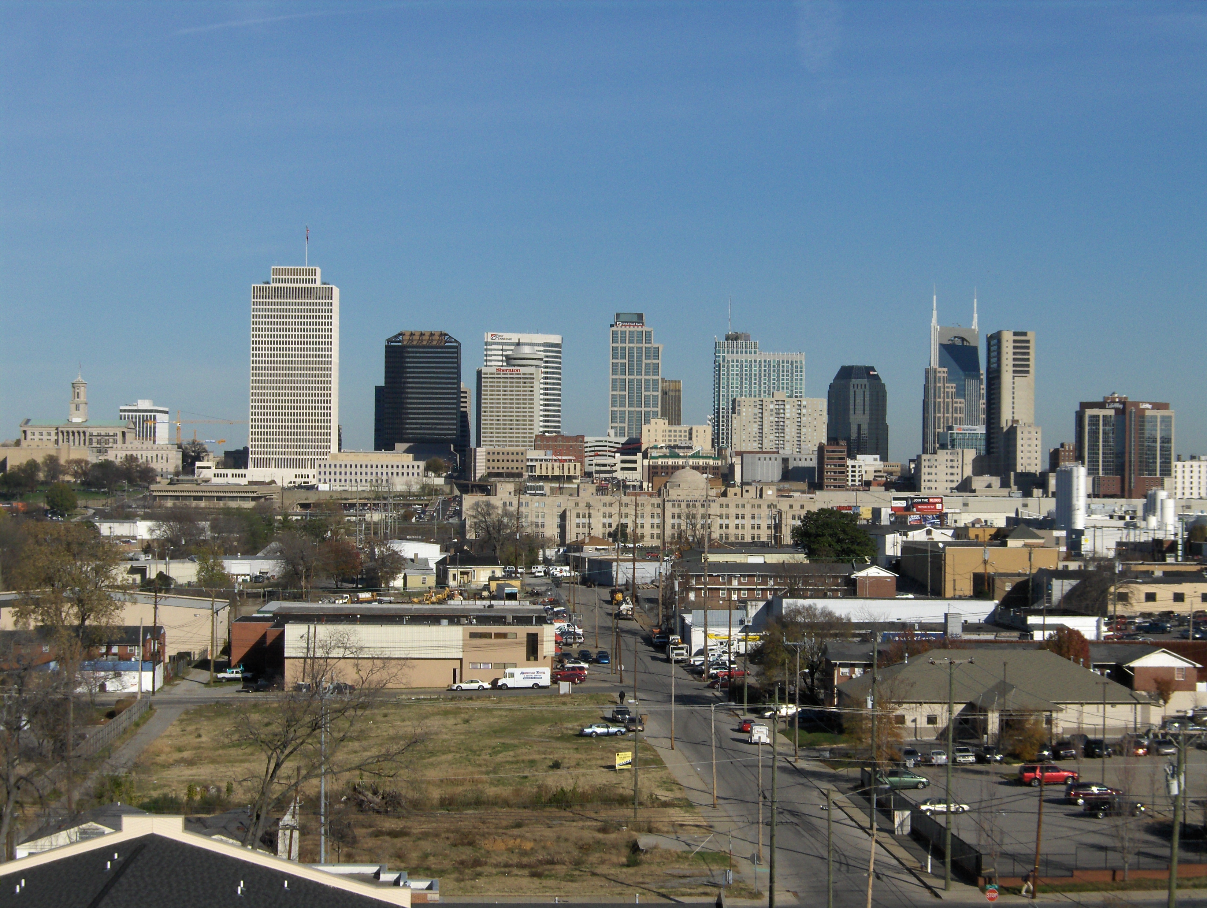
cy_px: 454
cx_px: 604
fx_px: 2479
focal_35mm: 71
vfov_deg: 20.8
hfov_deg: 27.4
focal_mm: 15.2
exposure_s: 1/752
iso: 100
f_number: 7.4
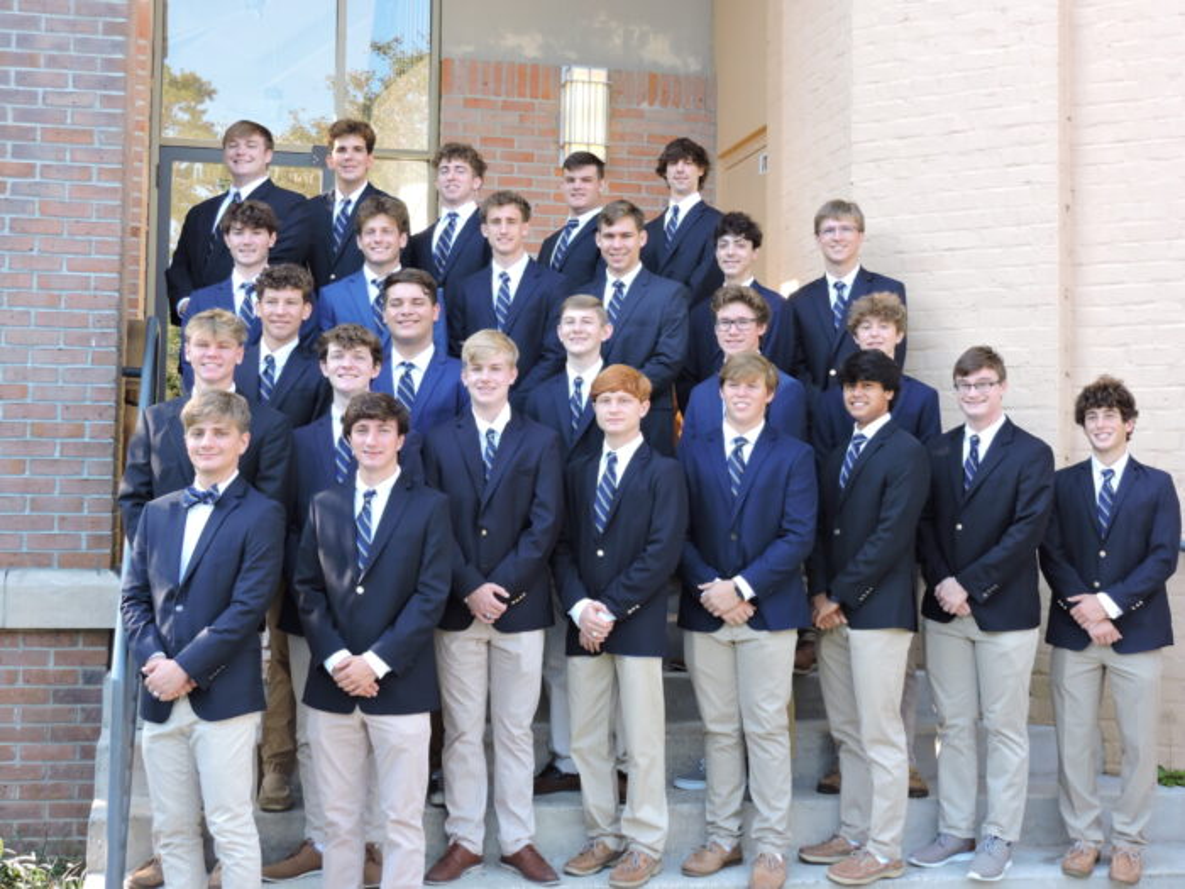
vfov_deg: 29.1
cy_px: 444
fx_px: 1712
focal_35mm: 50
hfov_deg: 38.2
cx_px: 592
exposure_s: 1/50
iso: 125
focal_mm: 8.9
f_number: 3.6
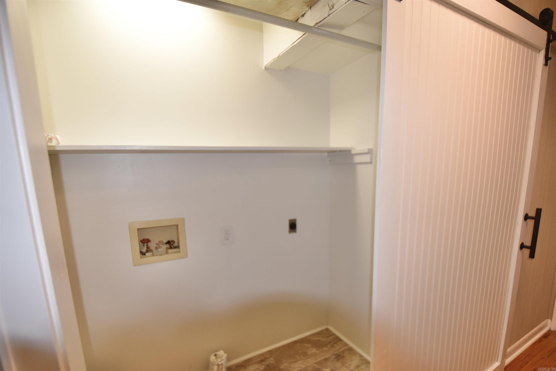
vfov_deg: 72.1
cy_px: 186
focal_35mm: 16
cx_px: 278
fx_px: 255
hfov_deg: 95.0
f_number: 4.5
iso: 400
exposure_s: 1/80
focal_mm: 11
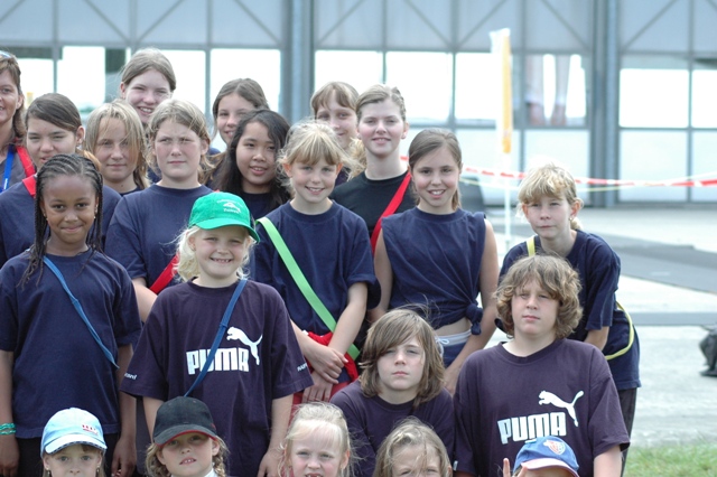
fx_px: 2687
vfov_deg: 10.1
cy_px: 238
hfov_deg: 15.2
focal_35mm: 135
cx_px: 358
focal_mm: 90
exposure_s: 1/500
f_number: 5.6
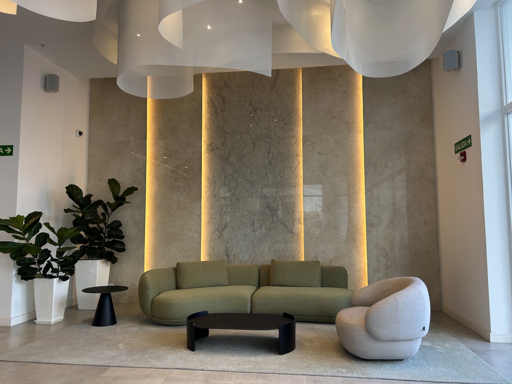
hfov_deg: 67.3
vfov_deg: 53.1
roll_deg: +0.7
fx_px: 385
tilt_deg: +5.1
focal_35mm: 26
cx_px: 256
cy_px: 192
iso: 50
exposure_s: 1/120
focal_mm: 5.7
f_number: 1.5
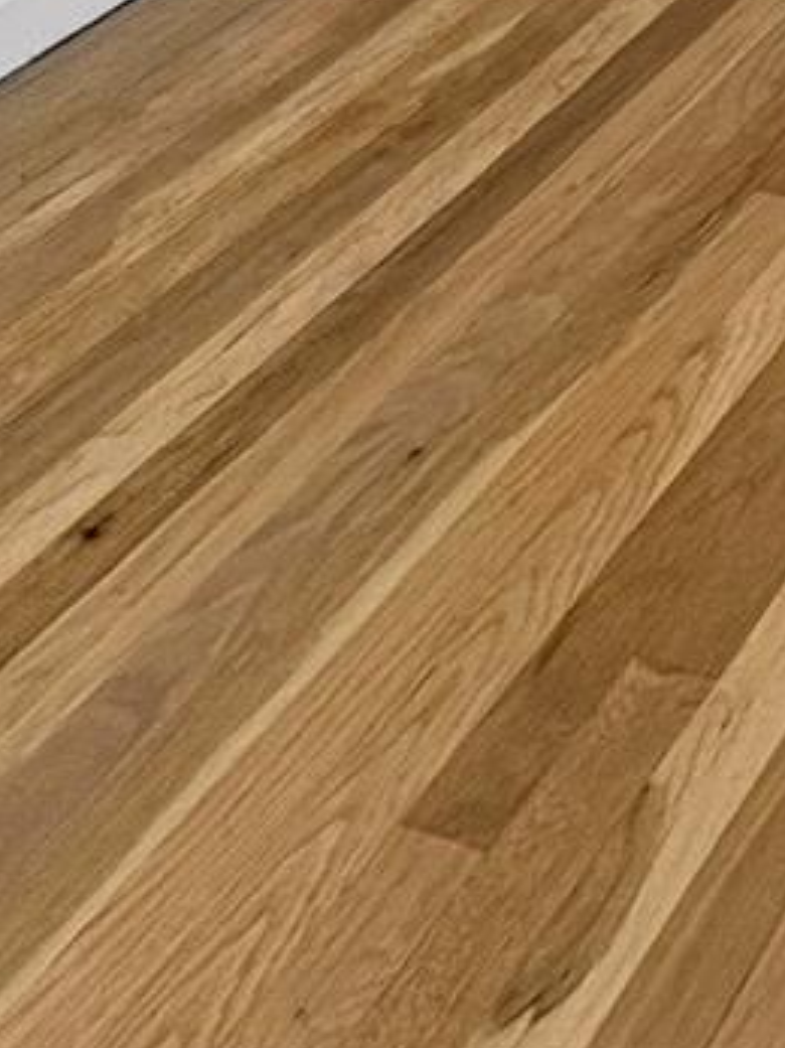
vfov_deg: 18.9
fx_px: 1876
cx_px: 1446
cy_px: -1060
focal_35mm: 62
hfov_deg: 18.2
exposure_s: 1/120
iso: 200
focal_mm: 2.22
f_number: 2.2
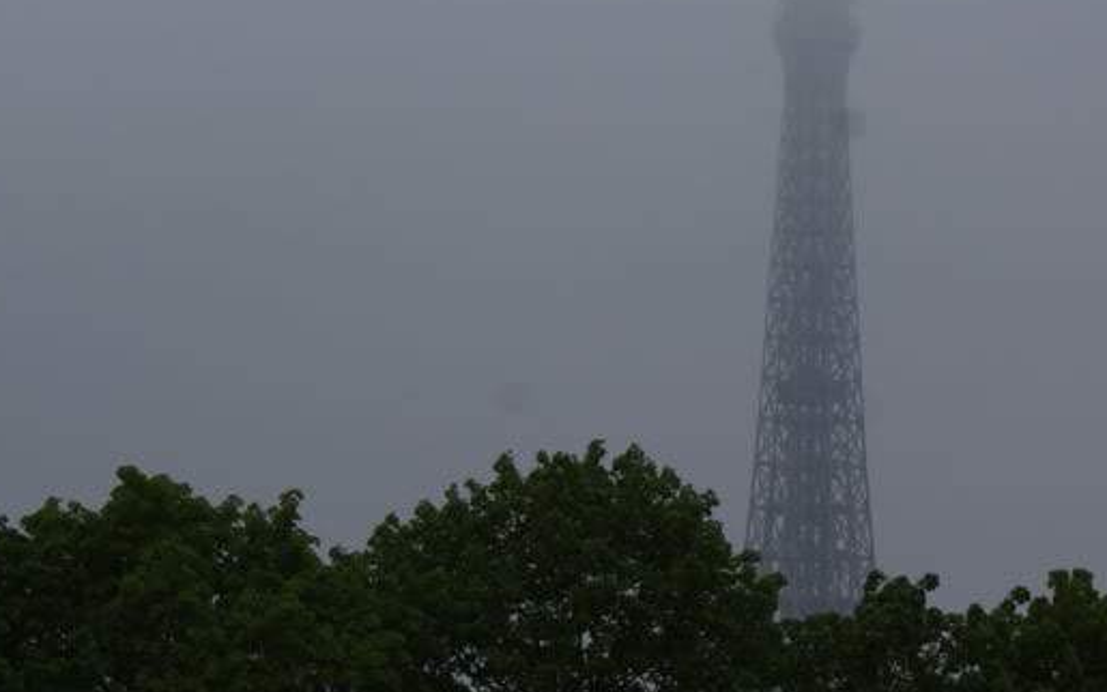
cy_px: 18
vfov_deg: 6.1
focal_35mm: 213
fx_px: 6427
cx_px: 934
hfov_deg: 9.8
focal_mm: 70
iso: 100
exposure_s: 1/160
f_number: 10
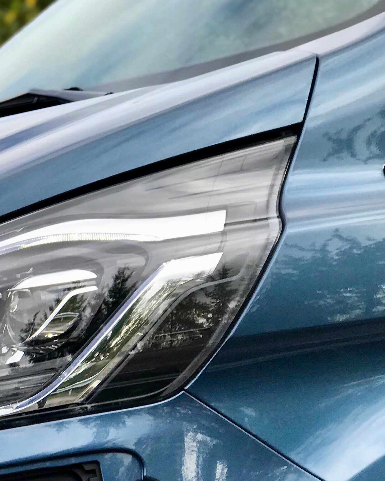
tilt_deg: +4.9
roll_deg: -2.0
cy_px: 315
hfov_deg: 10.2
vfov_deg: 13.2
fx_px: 2079
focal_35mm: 146
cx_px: -186
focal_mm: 6.6
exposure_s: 1/183
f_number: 2.8
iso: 20
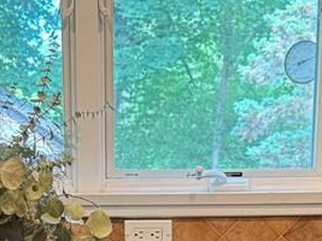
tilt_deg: -12.0
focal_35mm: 92
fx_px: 855
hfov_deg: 21.3
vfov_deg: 15.2
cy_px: 325
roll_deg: +0.2
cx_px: 130
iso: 250
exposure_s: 1/60
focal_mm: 6.76
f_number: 1.78
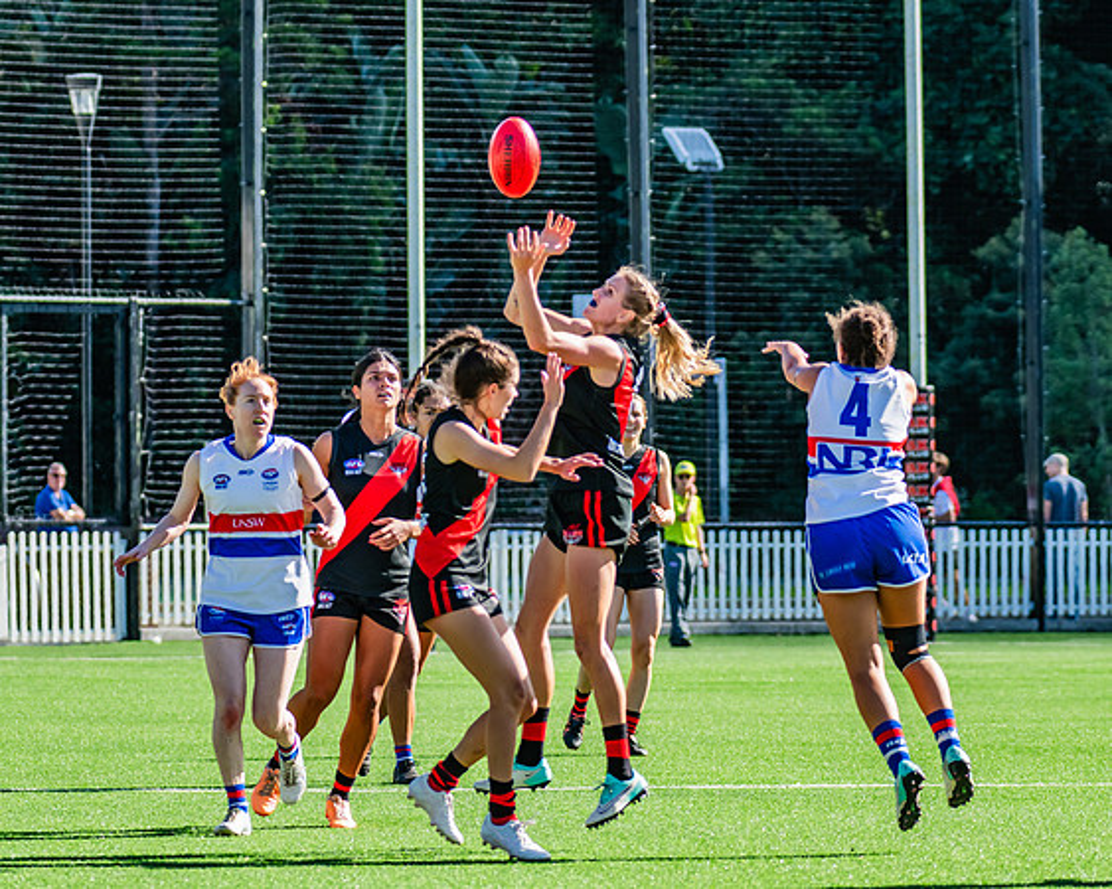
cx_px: 622
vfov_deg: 5.5
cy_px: 446
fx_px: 9212
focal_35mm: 280
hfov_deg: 6.9
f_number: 7.1
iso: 800
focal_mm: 240
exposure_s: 1/1250
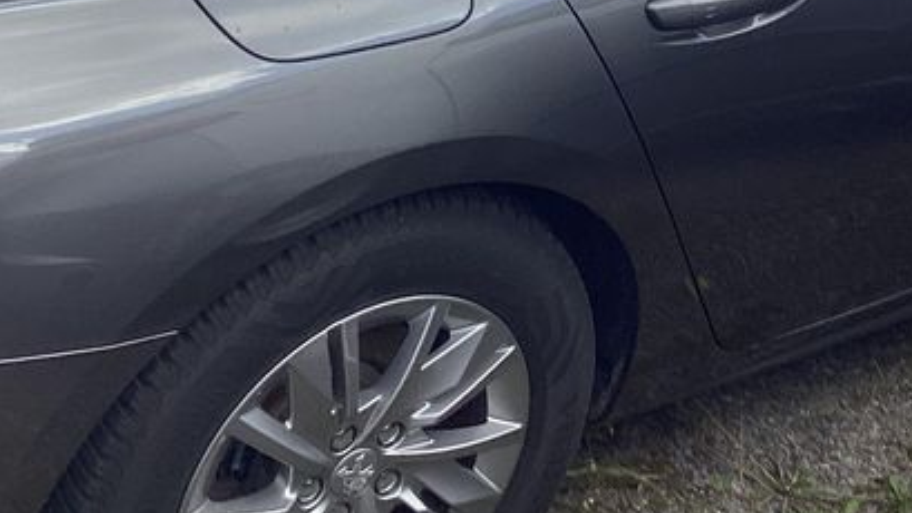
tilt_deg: -21.9
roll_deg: -3.0
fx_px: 1596
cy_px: -116
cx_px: 424
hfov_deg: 31.9
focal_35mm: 66
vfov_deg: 17.3
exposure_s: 1/290
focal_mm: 3.3
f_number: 2.4
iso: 25
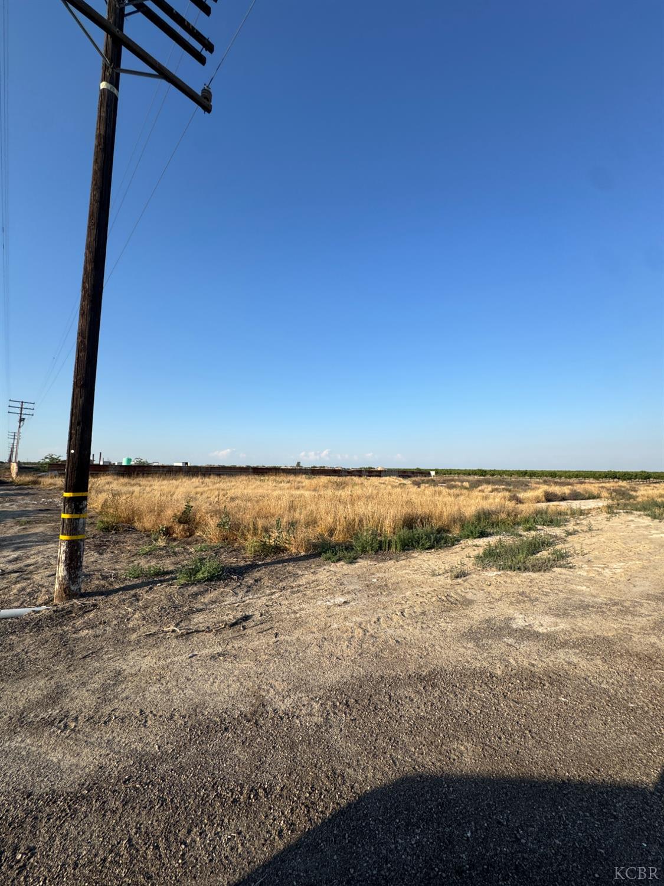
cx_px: 332
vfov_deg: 102.1
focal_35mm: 14
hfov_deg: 85.7
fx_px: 358
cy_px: 443
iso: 50
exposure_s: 1/1506
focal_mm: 2.22
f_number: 2.2
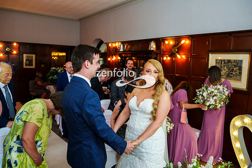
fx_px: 201
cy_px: 84
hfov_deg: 64.1
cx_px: 126
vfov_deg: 45.3
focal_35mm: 29
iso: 640
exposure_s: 1/60
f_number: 4.5
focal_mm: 28
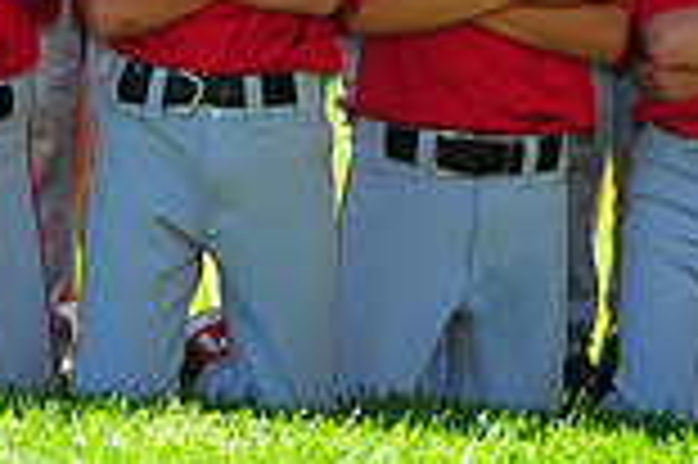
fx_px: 7631
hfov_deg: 5.2
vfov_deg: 3.5
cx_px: 158
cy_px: -306
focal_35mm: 394
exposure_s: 1/800
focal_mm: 105
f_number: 3.5
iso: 200
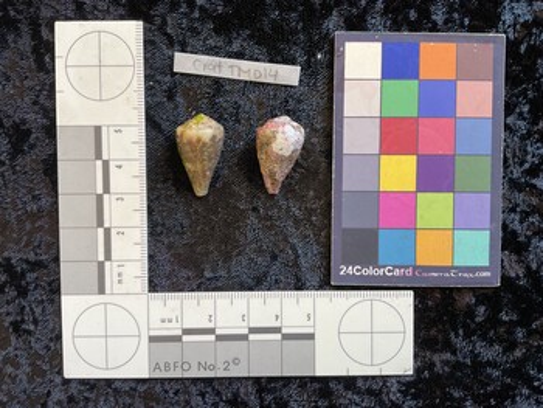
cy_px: 204
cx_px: 272
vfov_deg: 48.3
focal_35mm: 29
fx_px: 455
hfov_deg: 61.6
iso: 40
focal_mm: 3
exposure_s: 1/50
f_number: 1.8
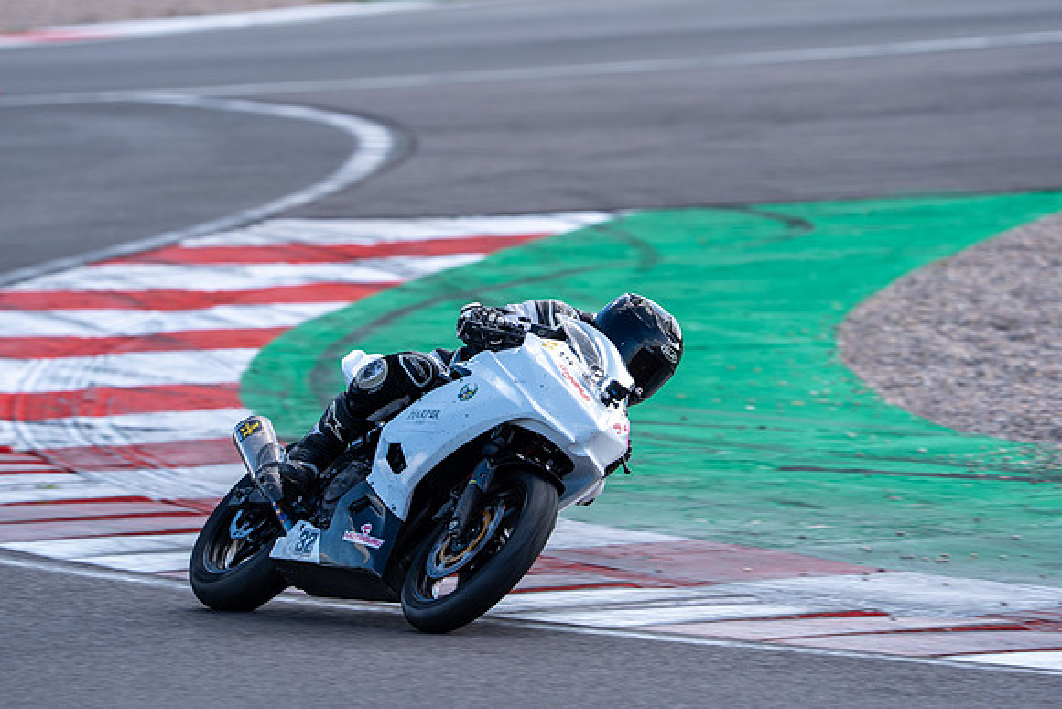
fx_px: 12923
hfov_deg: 4.7
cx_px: 531
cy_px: 321
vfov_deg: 3.1
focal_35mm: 438
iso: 320
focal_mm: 400
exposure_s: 1/500
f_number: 5.6
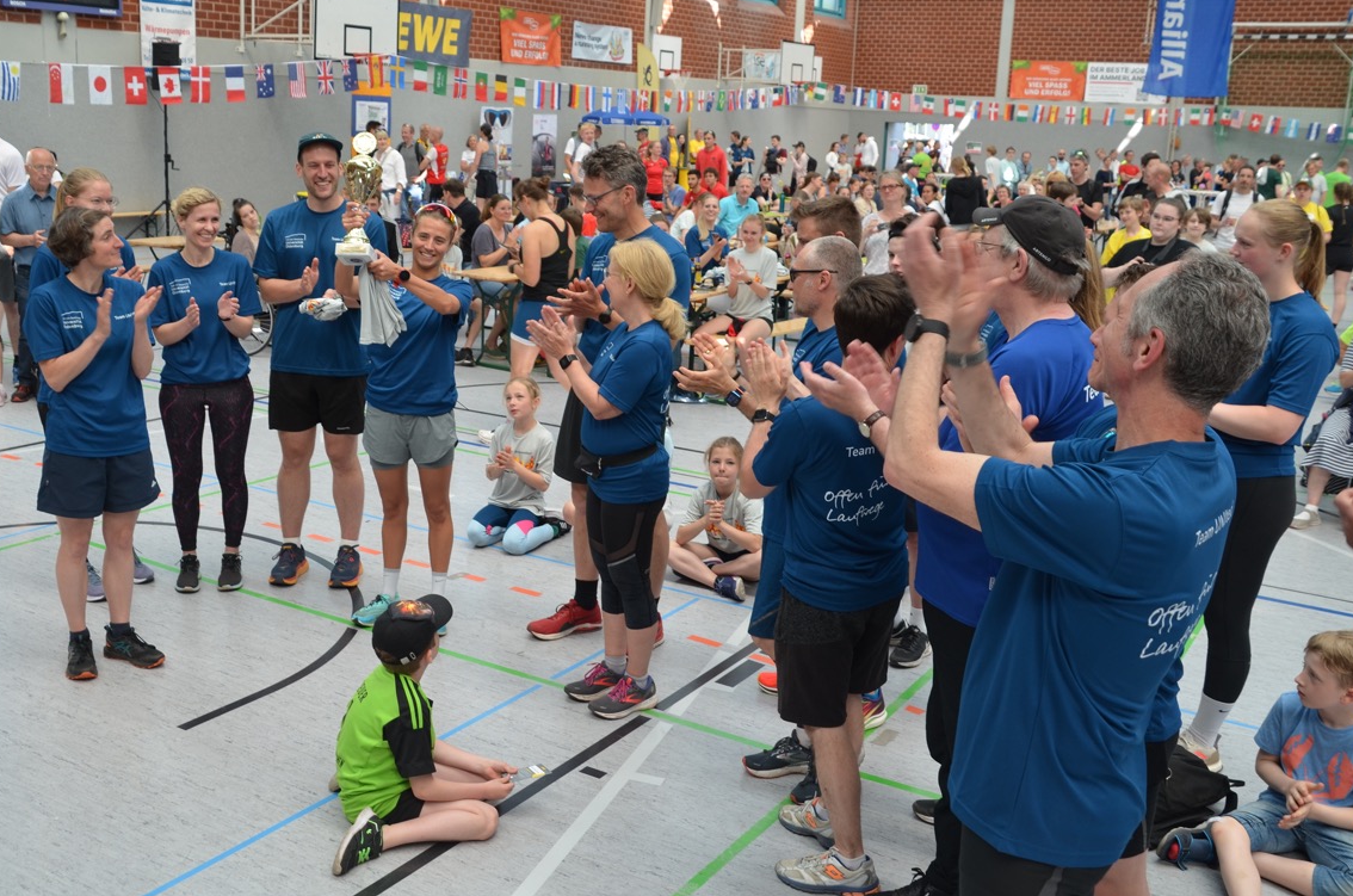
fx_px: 1334
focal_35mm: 36
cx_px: 603
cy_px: 410
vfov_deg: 37.1
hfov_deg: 53.7
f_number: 5.6
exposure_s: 1/125
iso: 220
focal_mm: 21
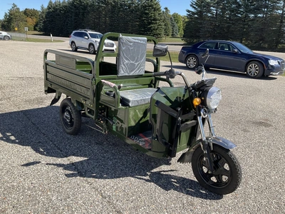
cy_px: 107
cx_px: 142
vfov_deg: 48.2
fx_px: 239
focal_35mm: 29
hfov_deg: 61.7
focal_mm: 3
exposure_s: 1/997
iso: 25
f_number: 1.8
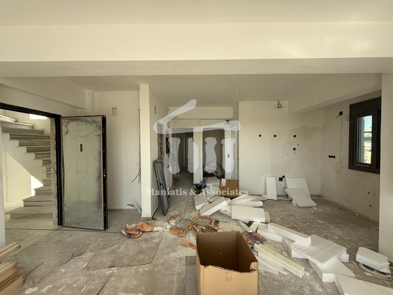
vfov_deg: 85.7
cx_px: 196
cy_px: 148
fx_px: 159
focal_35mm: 14
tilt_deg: -0.8
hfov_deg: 102.1
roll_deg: +1.0
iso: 64
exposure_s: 1/559
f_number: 2.2
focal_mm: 2.22
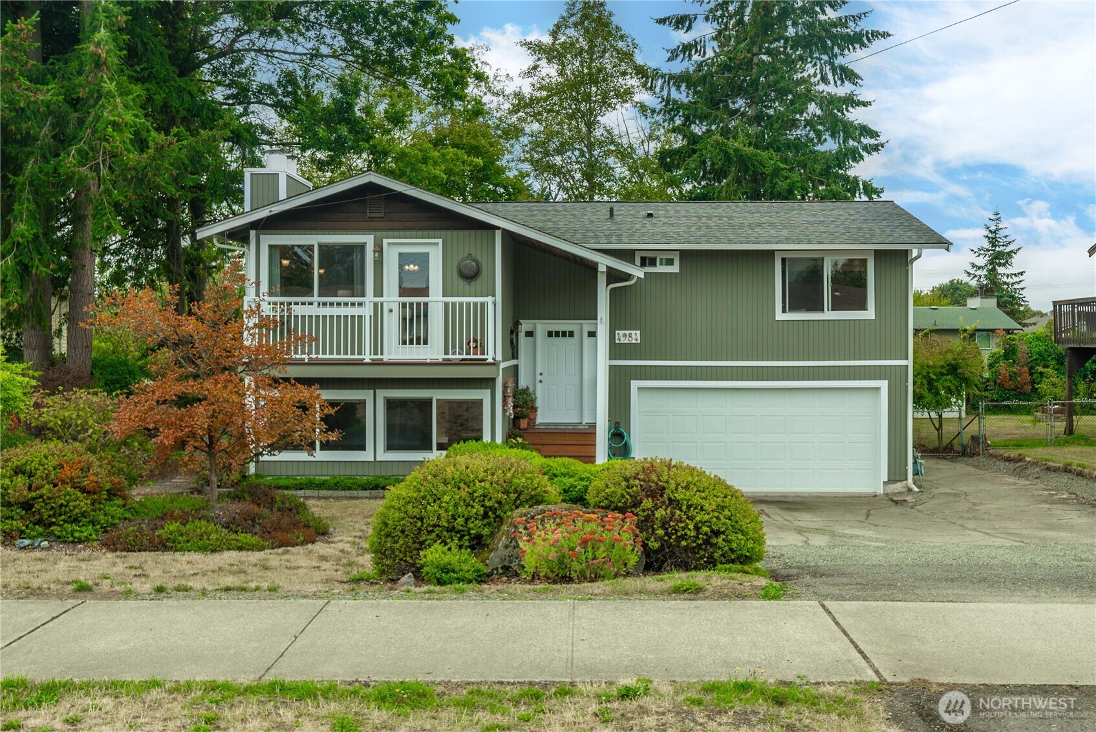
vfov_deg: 53.2
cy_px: 366
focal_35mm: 24
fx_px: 731
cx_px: 548
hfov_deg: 73.7
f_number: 7.1
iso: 80
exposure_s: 1/80
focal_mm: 24
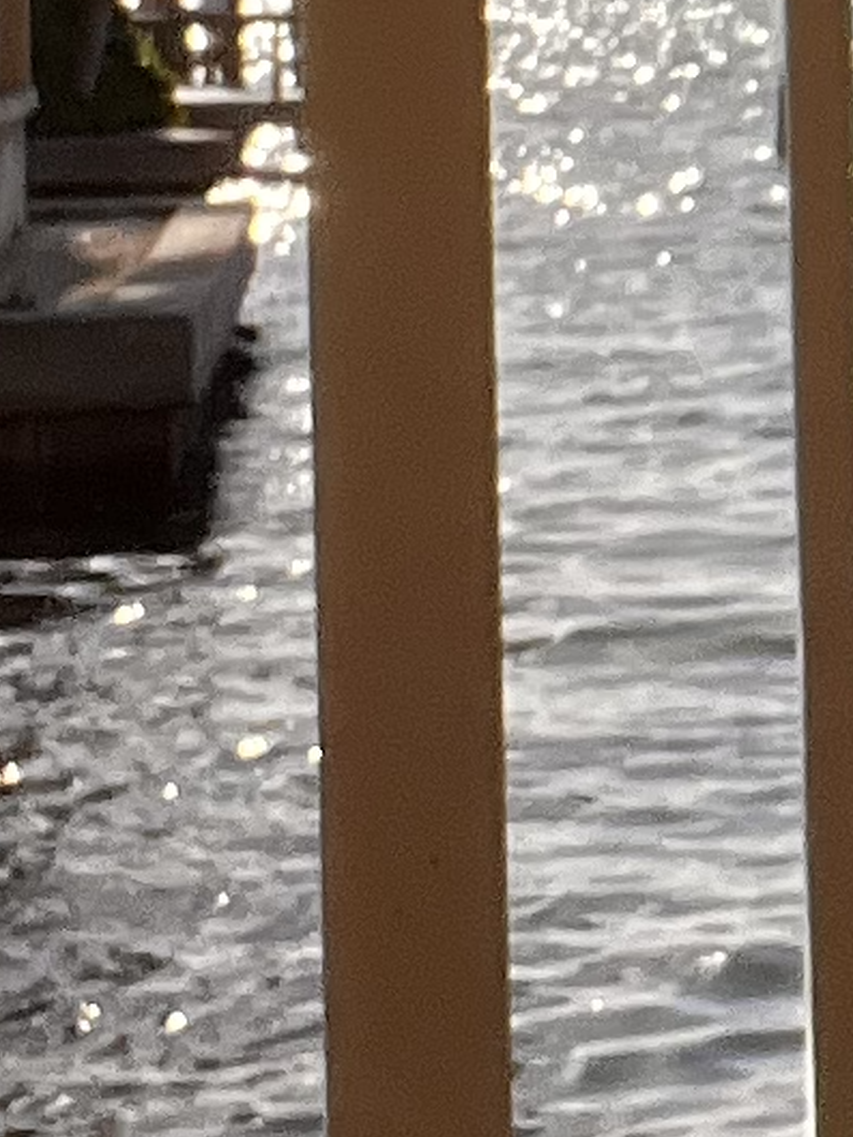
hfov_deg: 8.1
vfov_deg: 11.2
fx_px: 5747
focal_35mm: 175
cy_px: -32
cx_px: 1745
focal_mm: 2.71
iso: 32
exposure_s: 1/2155
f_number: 2.2
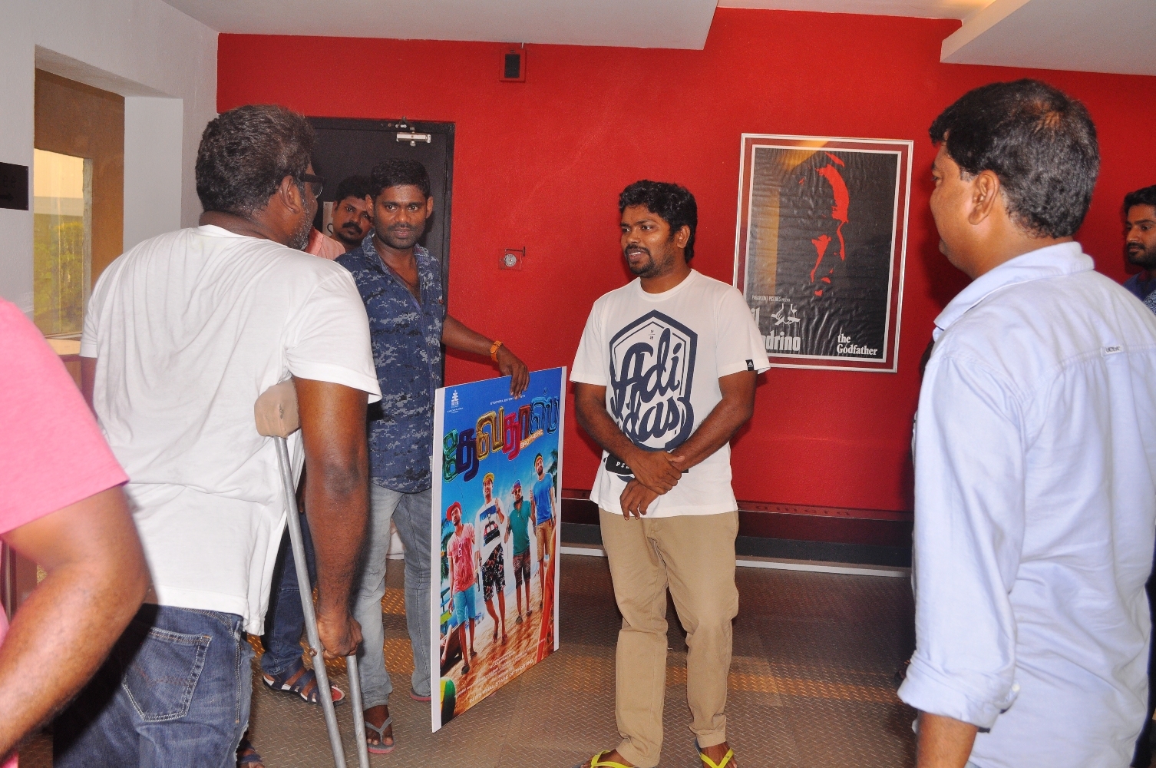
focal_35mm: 33
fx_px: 1058
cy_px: 384
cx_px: 578
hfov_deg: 57.3
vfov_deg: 39.9
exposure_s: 1/125
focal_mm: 22
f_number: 6.3
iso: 500
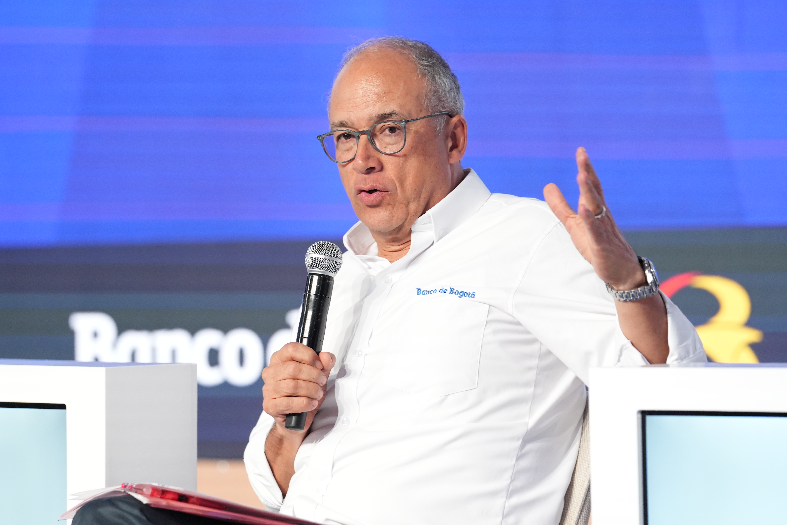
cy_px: 306
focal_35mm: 236
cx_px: 386
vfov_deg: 5.8
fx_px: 5159
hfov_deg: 8.7
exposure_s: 1/200
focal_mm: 186
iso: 2500
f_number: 4
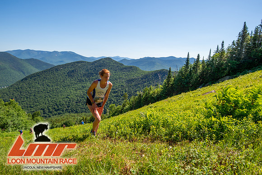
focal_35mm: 22
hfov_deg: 78.6
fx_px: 160
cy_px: 88
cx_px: 131
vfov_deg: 57.2
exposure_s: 1/500
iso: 100
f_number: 5
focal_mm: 22
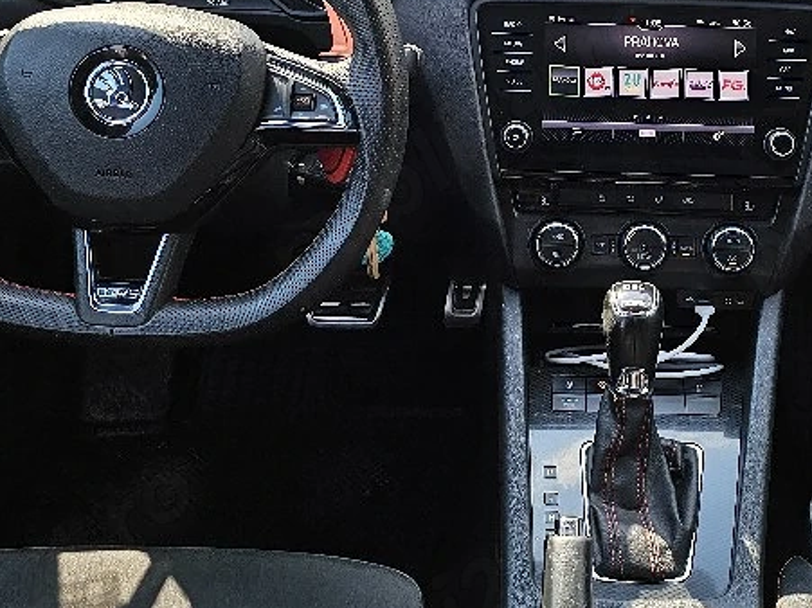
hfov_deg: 36.8
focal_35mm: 51
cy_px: 158
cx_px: 583
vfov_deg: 28.2
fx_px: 1196
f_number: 1.7
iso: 20
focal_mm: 6.3
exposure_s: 1/182
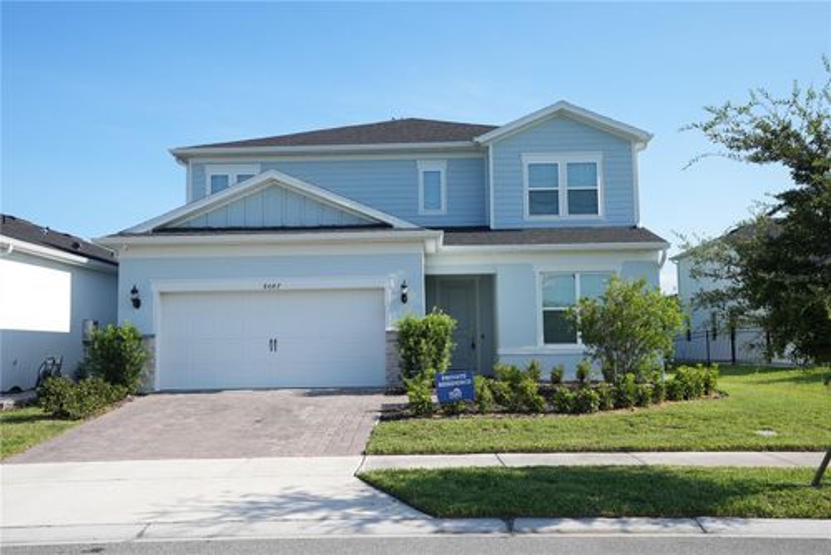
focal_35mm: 35
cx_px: 416
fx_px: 808
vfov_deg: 37.9
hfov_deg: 54.4
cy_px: 278
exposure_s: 1/400
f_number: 4.5
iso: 80
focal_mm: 35
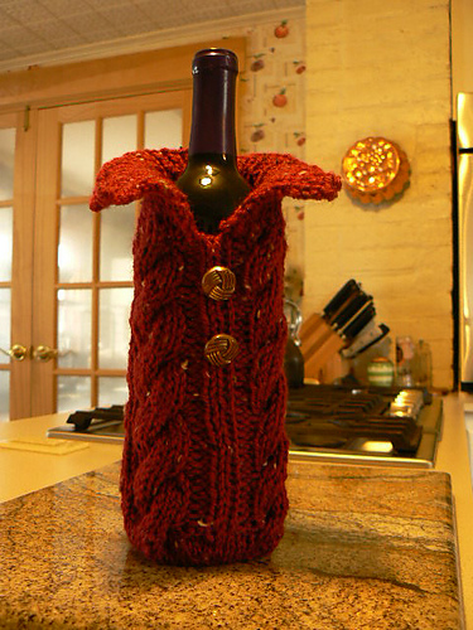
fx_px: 656
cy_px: 315
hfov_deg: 39.7
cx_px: 236
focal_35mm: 36
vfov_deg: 51.4
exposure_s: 1/5
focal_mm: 6
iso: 80
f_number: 2.8
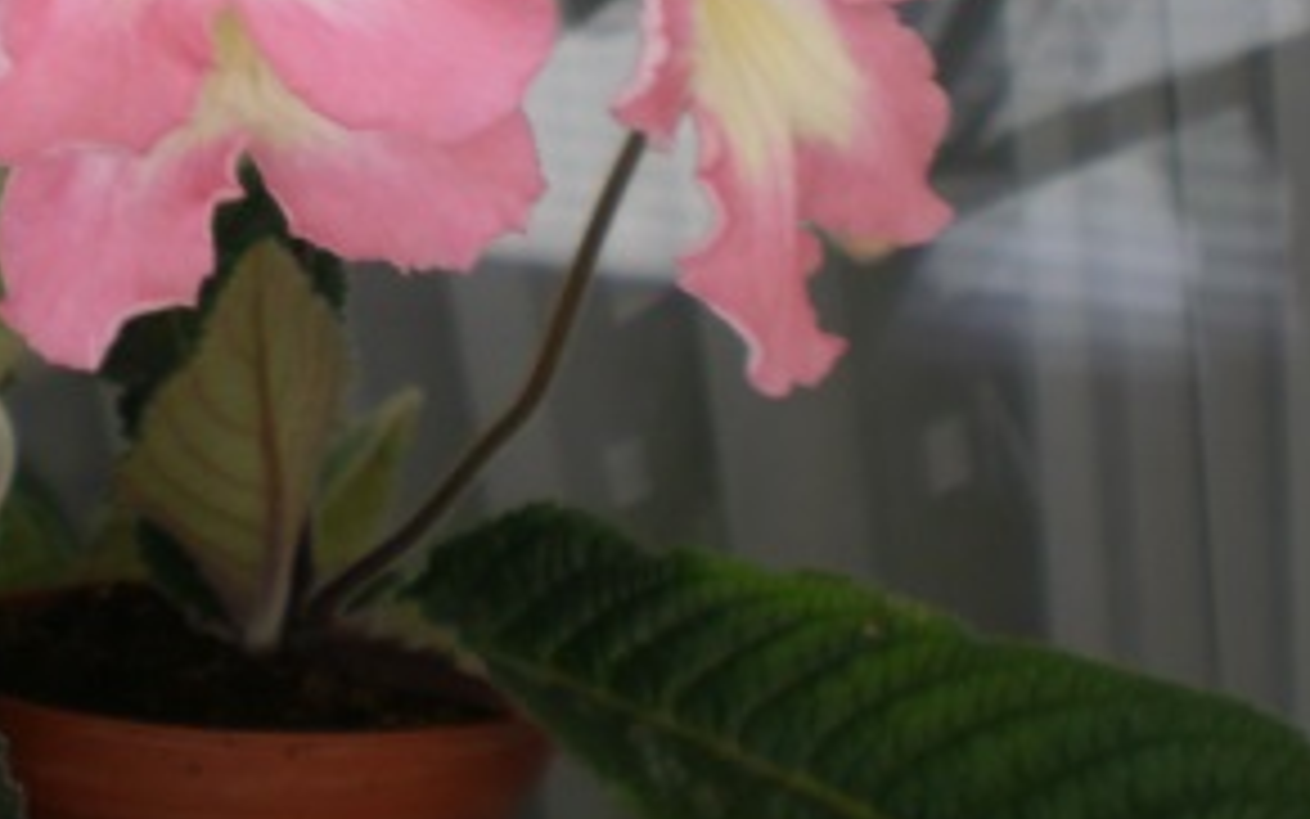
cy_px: -27
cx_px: 257
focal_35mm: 83
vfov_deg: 15.4
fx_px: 2964
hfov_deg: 24.5
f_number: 3.1
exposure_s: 1/25
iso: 100
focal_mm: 6.3
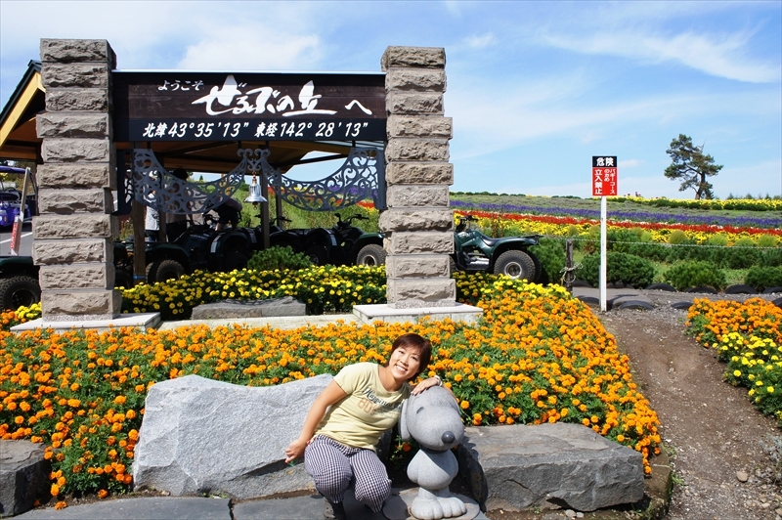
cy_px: 260
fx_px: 684
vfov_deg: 41.6
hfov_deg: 59.5
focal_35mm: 32
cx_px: 391
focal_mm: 21
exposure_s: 1/200
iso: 200
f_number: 13
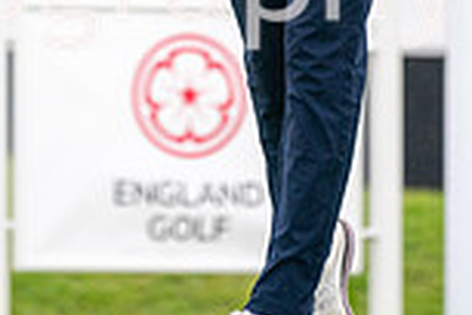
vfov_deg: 1.2
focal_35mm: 1138
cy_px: -174
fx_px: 14919
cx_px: 71
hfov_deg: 1.8
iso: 400
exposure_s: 1/1000
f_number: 4
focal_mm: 300
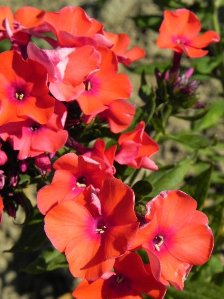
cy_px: 150
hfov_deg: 19.6
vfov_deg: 26.0
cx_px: 112
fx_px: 647
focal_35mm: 75
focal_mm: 13.4
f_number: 7.1
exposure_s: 1/800
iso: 160
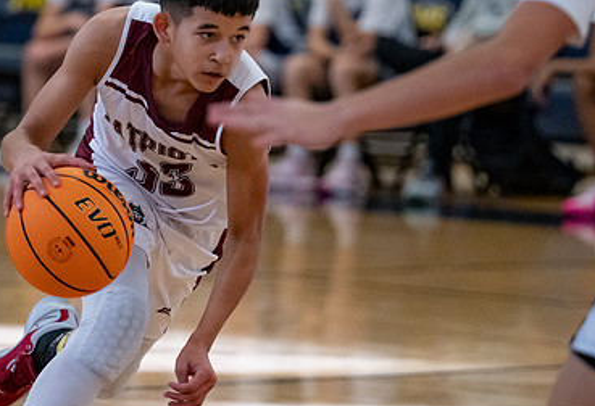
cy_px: 77
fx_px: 5878
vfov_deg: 4.0
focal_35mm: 353
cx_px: 40
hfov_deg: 5.8
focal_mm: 152
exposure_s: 1/1000
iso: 5000
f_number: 2.8
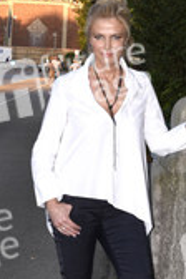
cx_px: 115
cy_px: 166
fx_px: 1015
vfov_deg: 15.6
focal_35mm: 131
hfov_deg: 10.5
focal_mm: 55
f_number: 8
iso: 640
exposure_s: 1/160
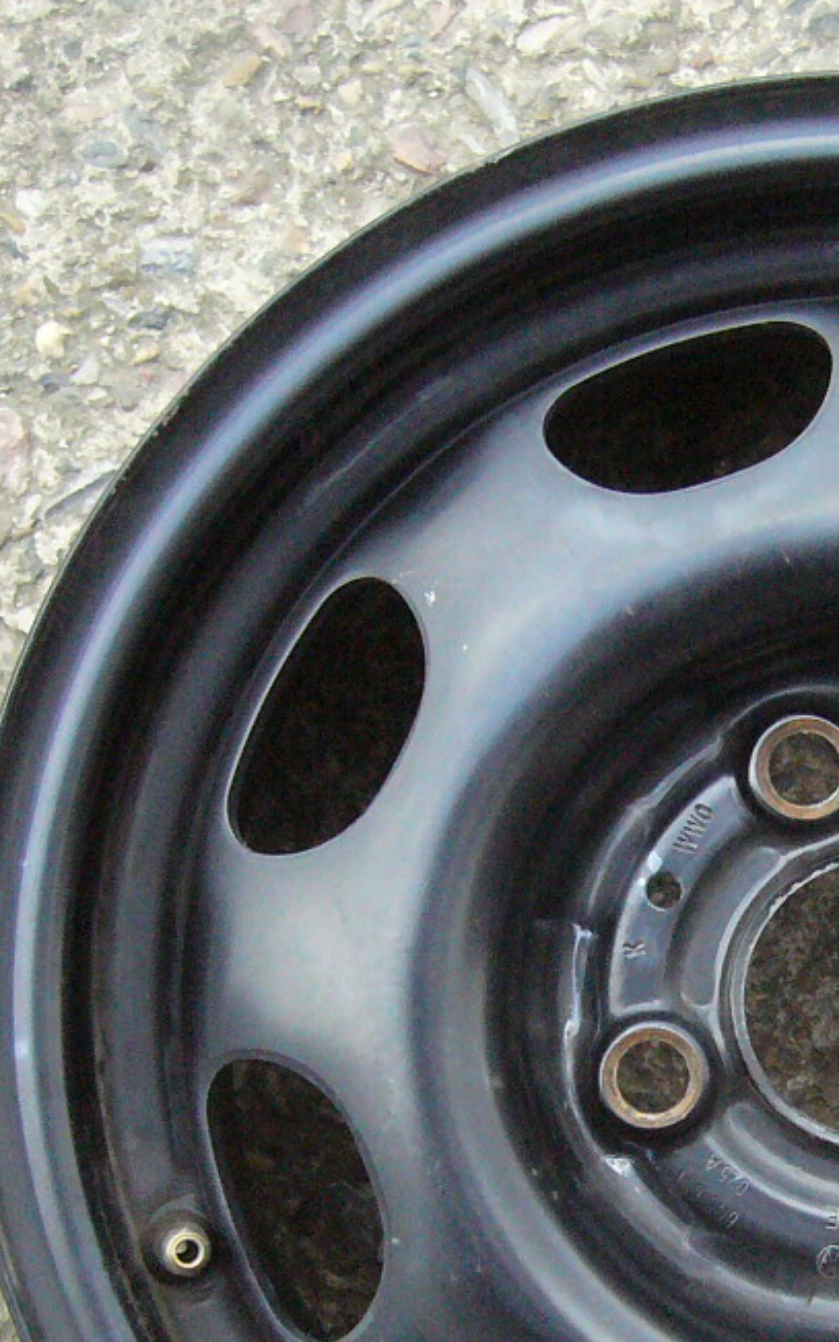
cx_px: 880
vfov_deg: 27.9
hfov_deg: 17.4
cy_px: 963
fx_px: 2670
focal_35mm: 73
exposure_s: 1/320
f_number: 2.8
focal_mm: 5.8
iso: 400
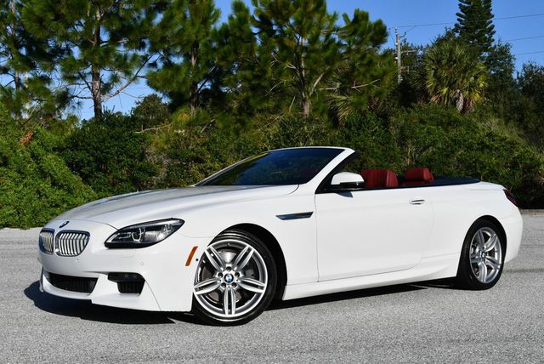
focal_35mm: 48
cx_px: 272
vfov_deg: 28.1
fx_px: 726
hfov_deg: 41.1
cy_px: 182
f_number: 9
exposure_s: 1/320
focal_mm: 24
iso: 100
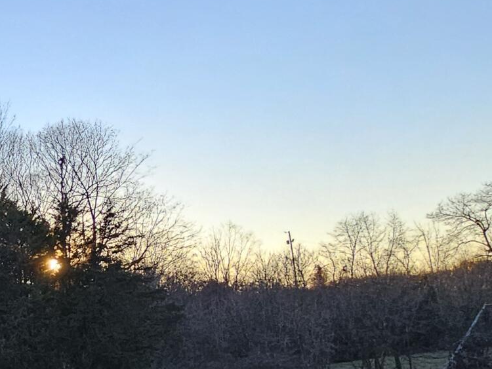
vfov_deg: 27.5
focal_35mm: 52
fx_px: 739
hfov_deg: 25.6
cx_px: -277
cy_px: 298
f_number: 2.2
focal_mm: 2.2
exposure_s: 1/447
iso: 50
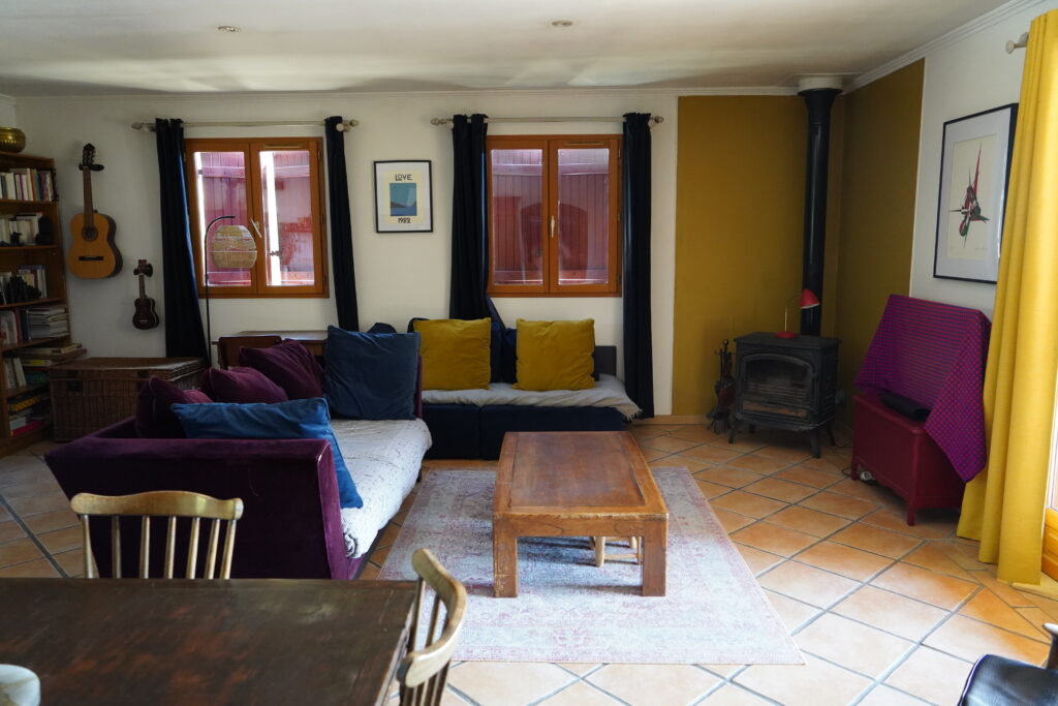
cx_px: 529
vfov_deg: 49.6
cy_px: 353
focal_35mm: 26
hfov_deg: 69.4
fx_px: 764
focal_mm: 26
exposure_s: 1/160
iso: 6400
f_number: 4
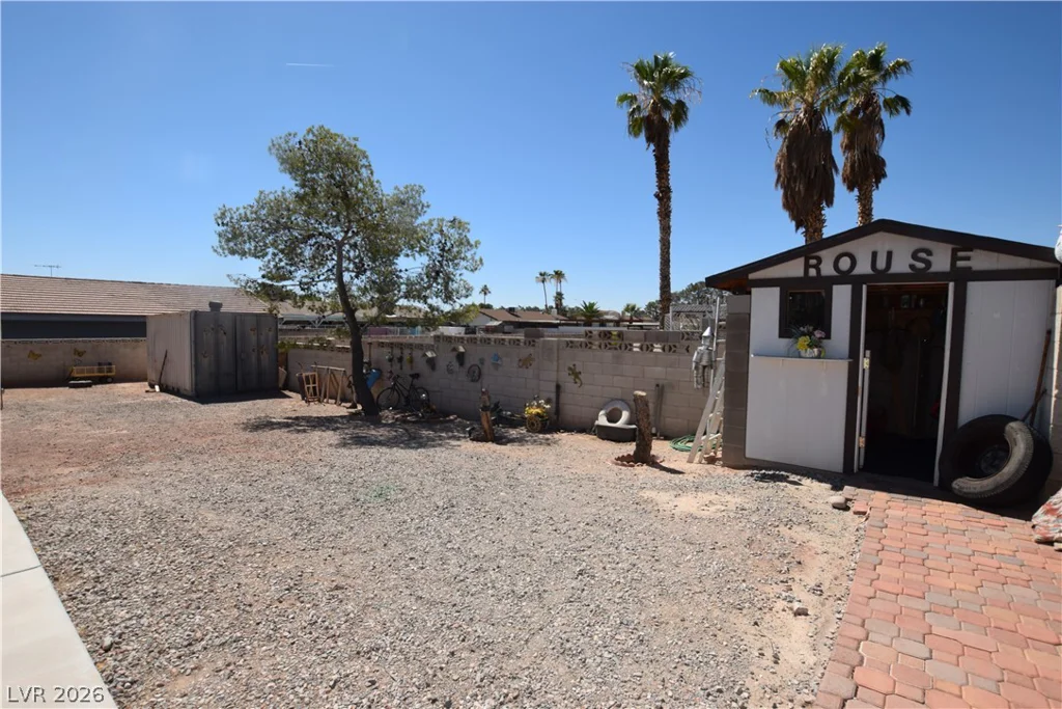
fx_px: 487
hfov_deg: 95.0
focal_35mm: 16
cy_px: 354
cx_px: 531
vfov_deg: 72.1
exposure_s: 1/200
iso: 100
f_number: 10
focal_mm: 11
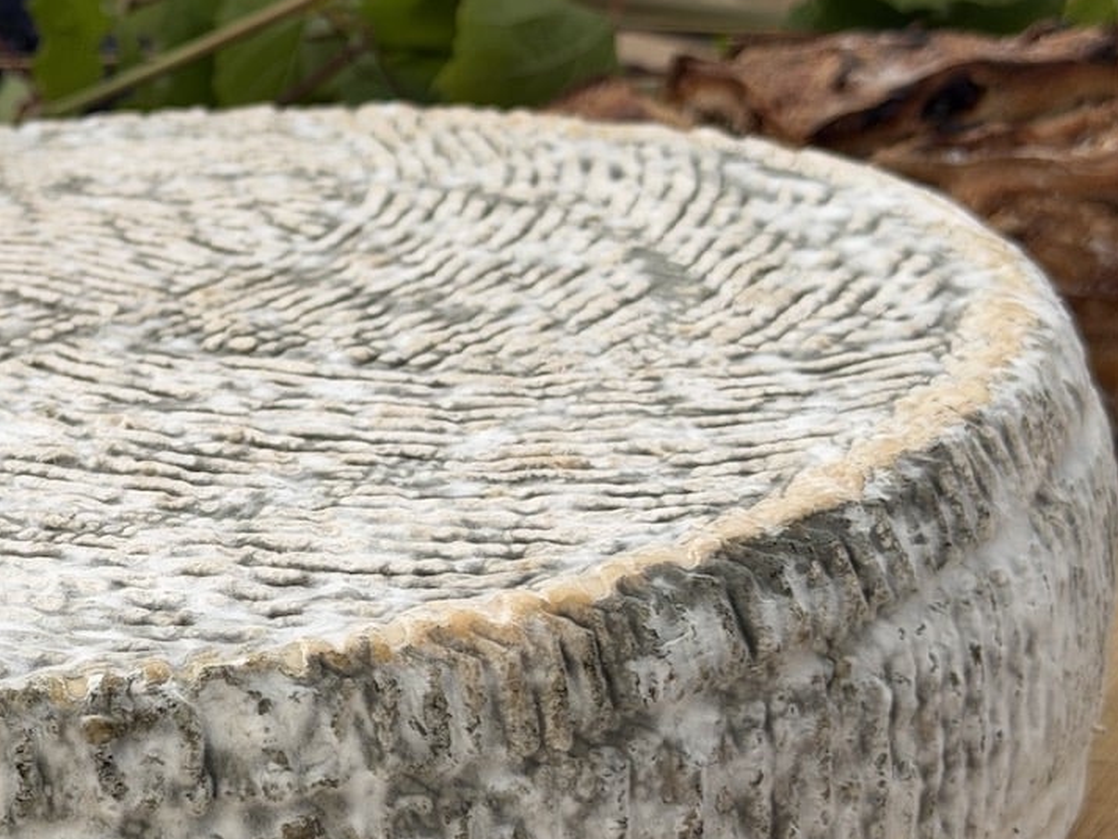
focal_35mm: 101
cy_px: 506
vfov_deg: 14.6
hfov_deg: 19.0
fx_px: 3263
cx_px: 45
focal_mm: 6.76
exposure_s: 1/108
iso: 100
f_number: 1.78
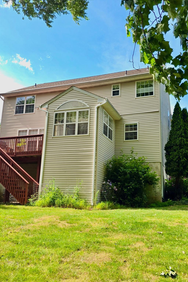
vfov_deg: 58.7
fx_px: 251
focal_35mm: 32
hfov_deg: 41.1
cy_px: 141
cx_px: 100
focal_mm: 6.25
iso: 80
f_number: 1.7
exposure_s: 1/1472
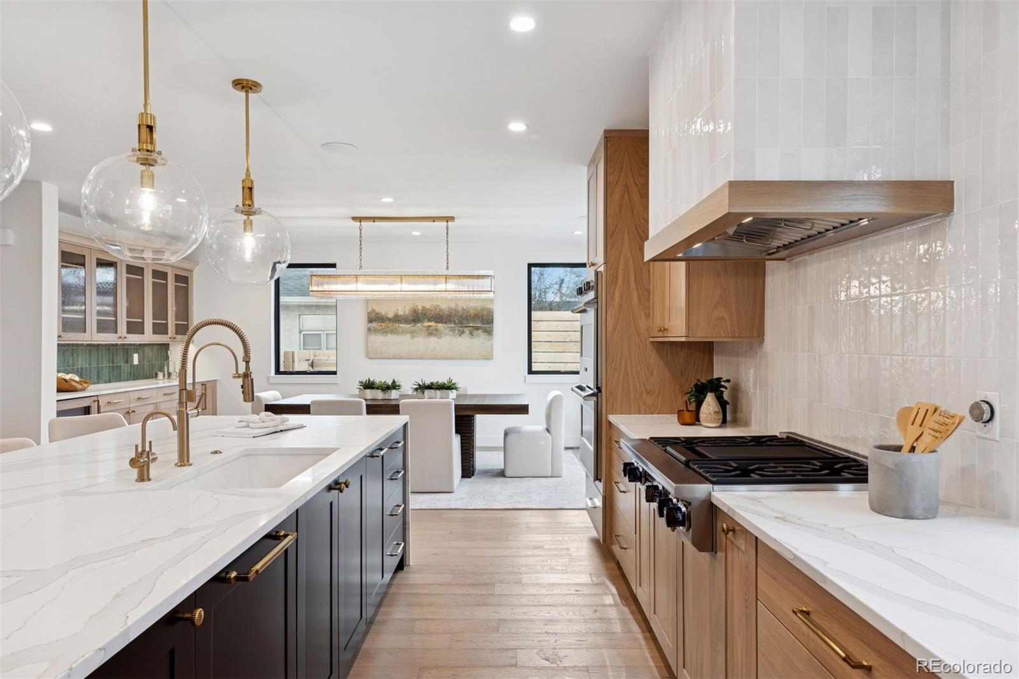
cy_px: 340
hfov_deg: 78.6
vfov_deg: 57.2
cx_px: 510
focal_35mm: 22
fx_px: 623
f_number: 10
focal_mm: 22
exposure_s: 1/15
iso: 400
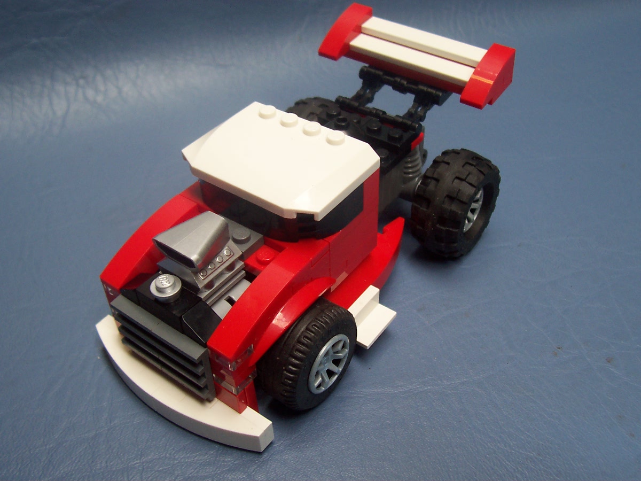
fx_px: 685
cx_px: 320
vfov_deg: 38.7
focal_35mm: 37
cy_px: 240
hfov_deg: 50.1
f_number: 2.8
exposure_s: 1/60
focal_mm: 5.6
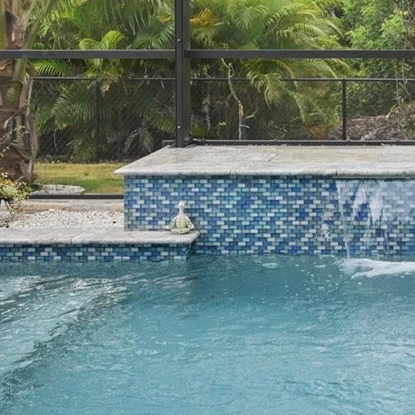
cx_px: 449
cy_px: 22
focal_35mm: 77
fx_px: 1044
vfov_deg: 21.8
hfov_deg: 21.4
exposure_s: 1/160
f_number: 8
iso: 400
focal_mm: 30
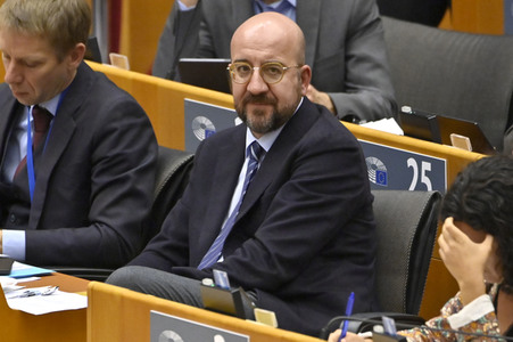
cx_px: 256
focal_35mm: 600
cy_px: 171
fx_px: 8544
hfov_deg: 3.4
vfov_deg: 2.3
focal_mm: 600
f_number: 6.3
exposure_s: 1/640
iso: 5000
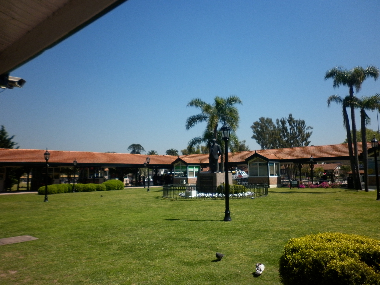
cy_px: 142
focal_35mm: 28
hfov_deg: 63.4
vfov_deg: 49.7
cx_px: 190
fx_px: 307
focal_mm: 5
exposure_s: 1/320
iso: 80
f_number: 7.1
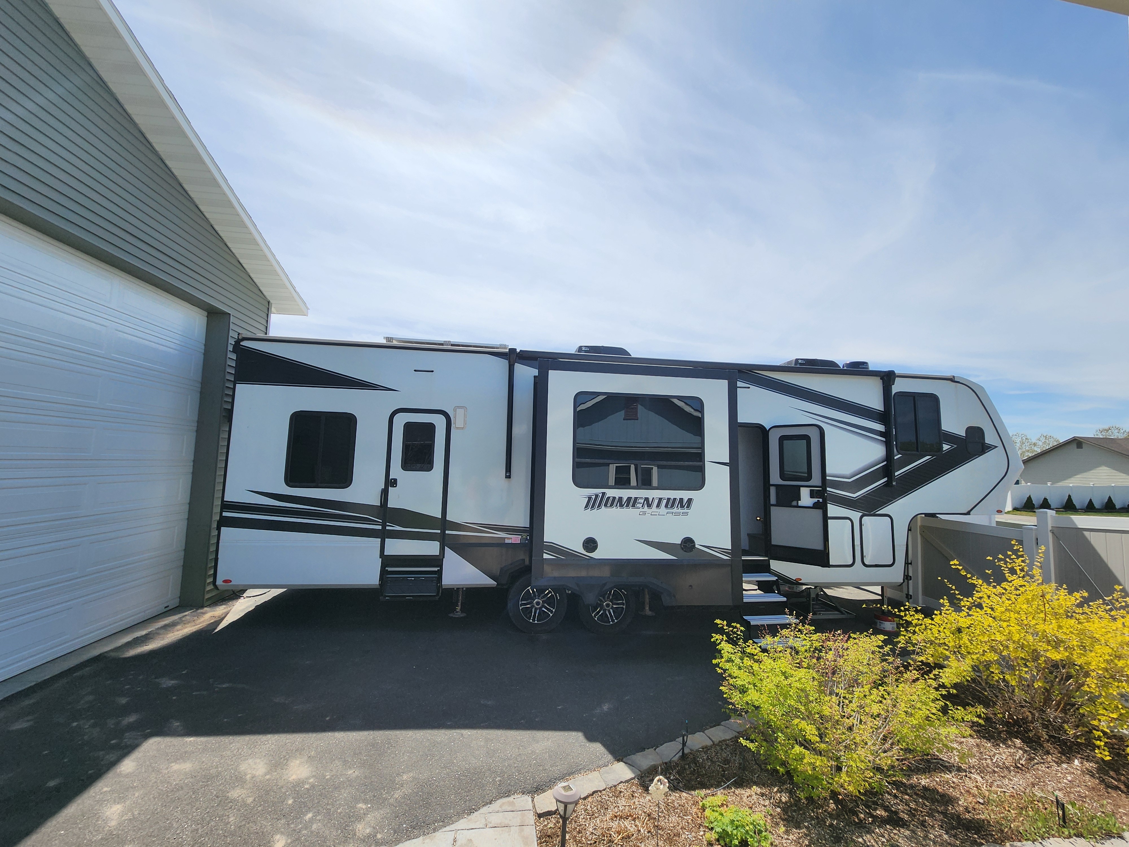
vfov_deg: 89.9
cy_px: 424
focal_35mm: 13
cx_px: 564
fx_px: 424
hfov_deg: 106.2
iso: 50
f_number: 2.2
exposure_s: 1/3059
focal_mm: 2.2
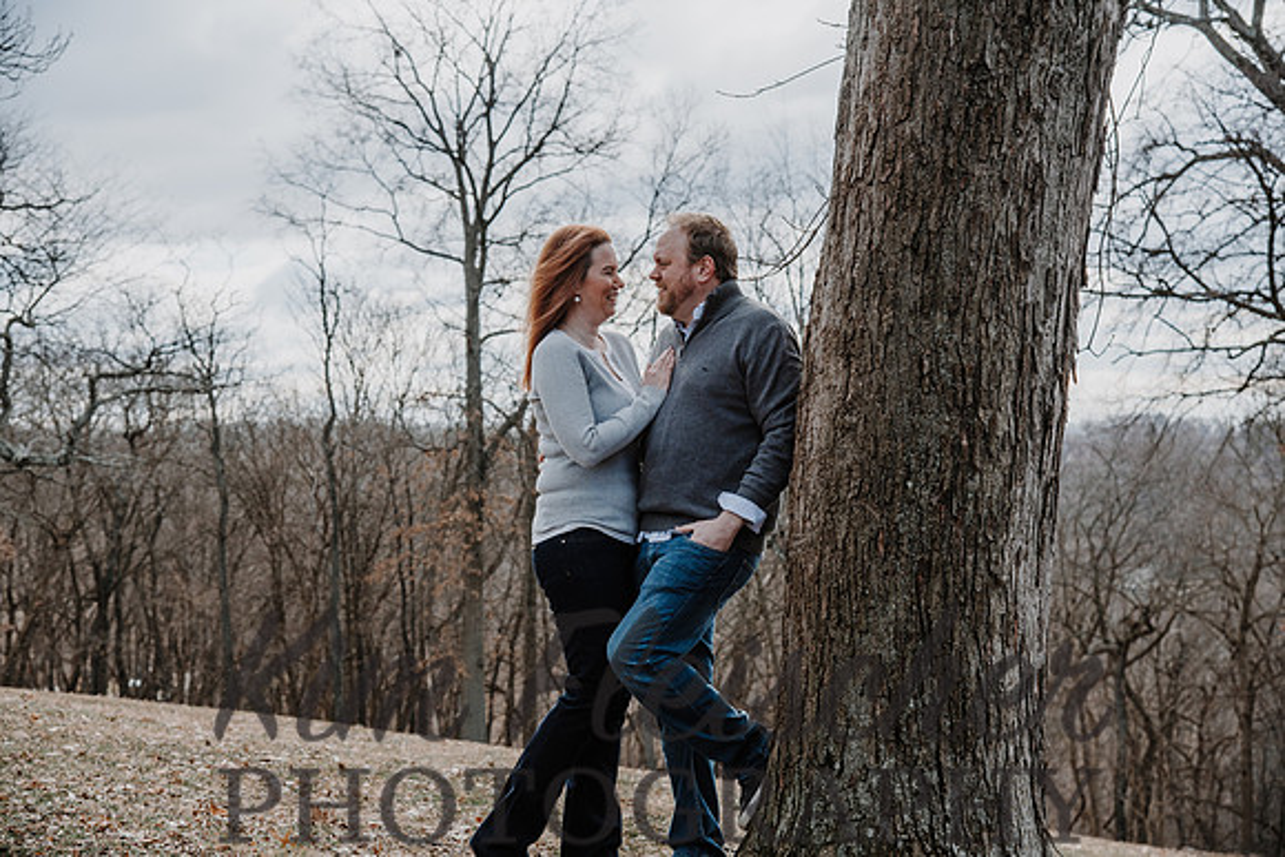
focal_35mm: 70
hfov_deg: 28.8
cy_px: 428
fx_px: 2499
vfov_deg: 19.5
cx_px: 642
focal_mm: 70
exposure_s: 1/500
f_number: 5.6
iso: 250
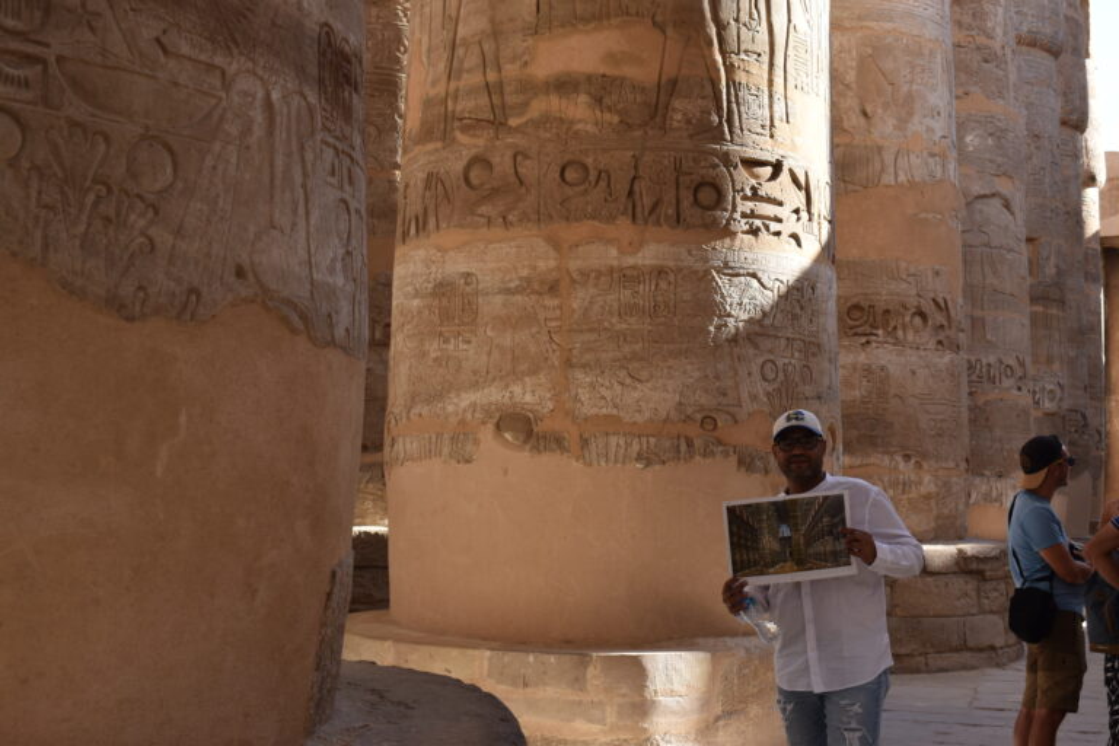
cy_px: 373
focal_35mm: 48
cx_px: 560
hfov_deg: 41.1
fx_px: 1492
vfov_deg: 28.1
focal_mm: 32
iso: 200
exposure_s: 1/250
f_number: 6.3
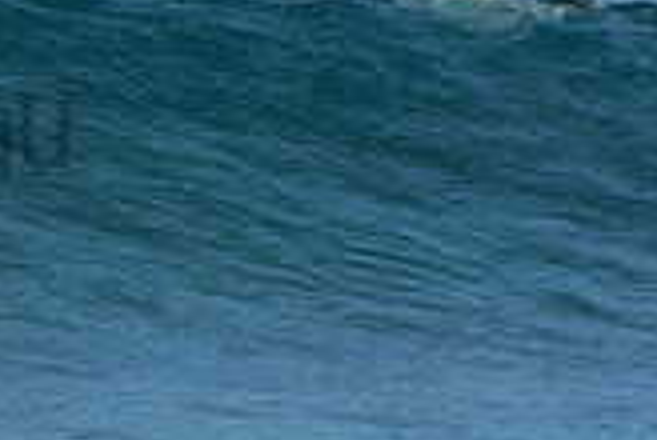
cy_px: 78
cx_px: -353
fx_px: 38723
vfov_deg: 0.7
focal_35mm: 2118
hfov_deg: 1.0
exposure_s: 1/1000
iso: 280
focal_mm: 400
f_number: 5.6
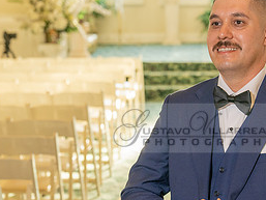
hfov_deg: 13.0
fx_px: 1169
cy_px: 128
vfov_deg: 9.8
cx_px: 195
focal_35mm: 152
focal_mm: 70
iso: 1000
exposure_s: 1/125
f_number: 4.5
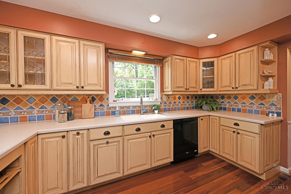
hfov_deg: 104.3
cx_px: 146
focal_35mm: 14
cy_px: 97
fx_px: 113
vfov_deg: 81.2
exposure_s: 1/80
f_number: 5
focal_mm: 14
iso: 200
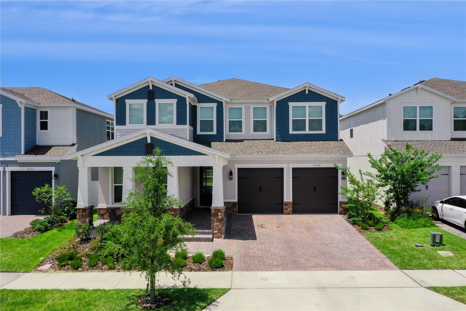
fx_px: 362
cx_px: 233
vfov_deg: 46.4
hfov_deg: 65.5
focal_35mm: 28
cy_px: 156
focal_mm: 10.3
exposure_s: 1/200
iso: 100
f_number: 11
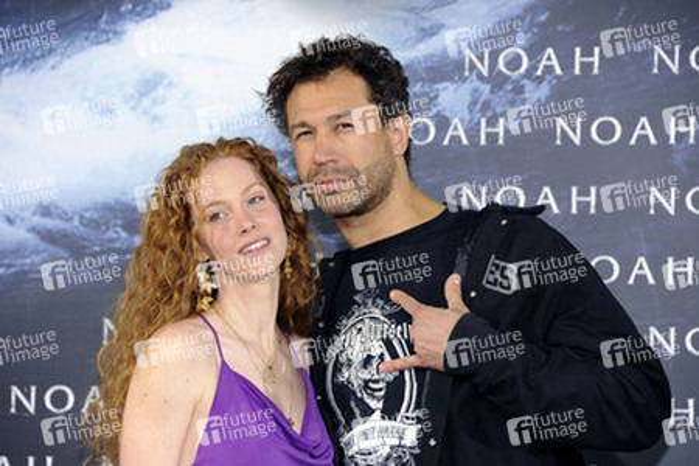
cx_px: 350
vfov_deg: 7.6
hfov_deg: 11.4
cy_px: 233
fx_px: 3495
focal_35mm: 180
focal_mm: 180
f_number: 6.3
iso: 800
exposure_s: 1/125
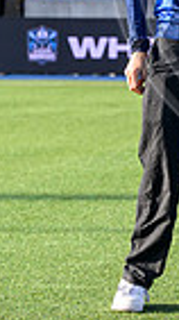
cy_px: -10
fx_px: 2861
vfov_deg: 6.4
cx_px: 420
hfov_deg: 3.5
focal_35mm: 338
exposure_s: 1/1000
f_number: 4.5
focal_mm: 70
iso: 500
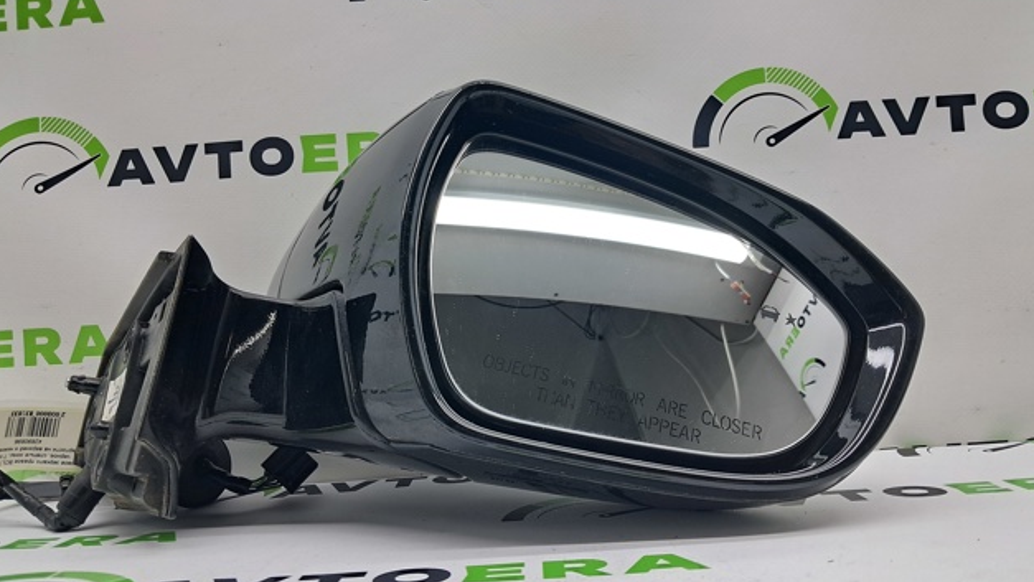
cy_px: 298
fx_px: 823
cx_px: 519
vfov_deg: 39.0
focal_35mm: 30
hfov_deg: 64.3
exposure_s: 1/100
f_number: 1.8
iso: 50
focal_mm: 4
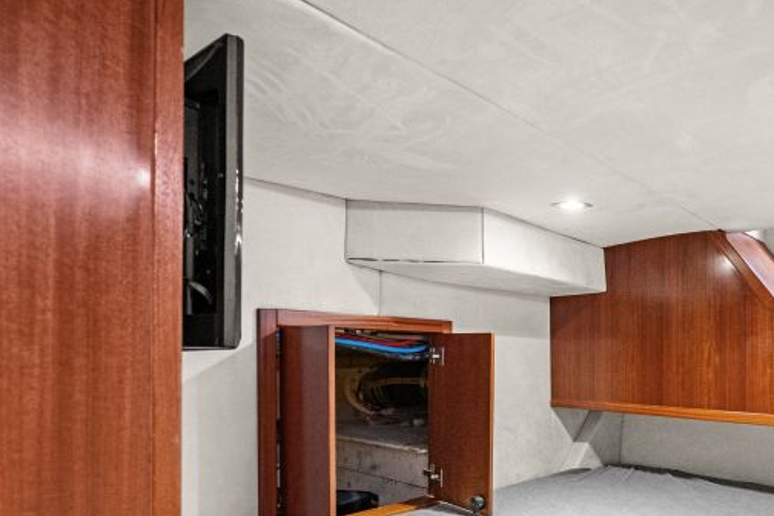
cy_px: 356
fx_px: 537
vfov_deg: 50.1
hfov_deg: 69.2
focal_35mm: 25
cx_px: 525
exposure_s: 1/25
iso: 1250
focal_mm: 14
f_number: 5.6
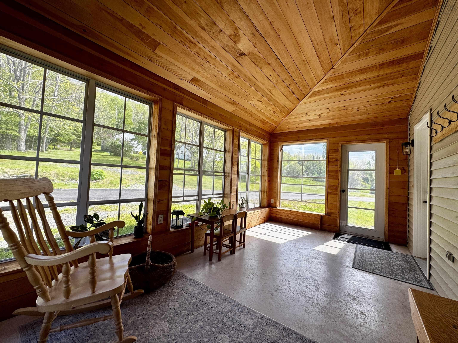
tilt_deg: +2.3
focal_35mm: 14
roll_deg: -2.3
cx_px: 229
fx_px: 185
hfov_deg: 102.1
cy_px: 172
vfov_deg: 85.7
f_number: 2.2
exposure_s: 1/428
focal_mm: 2.22
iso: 40
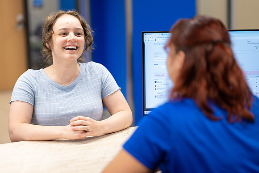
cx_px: 130
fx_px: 612
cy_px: 86
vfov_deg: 16.1
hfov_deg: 23.9
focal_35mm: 85
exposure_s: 1/250
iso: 500
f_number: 1.8
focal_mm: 85
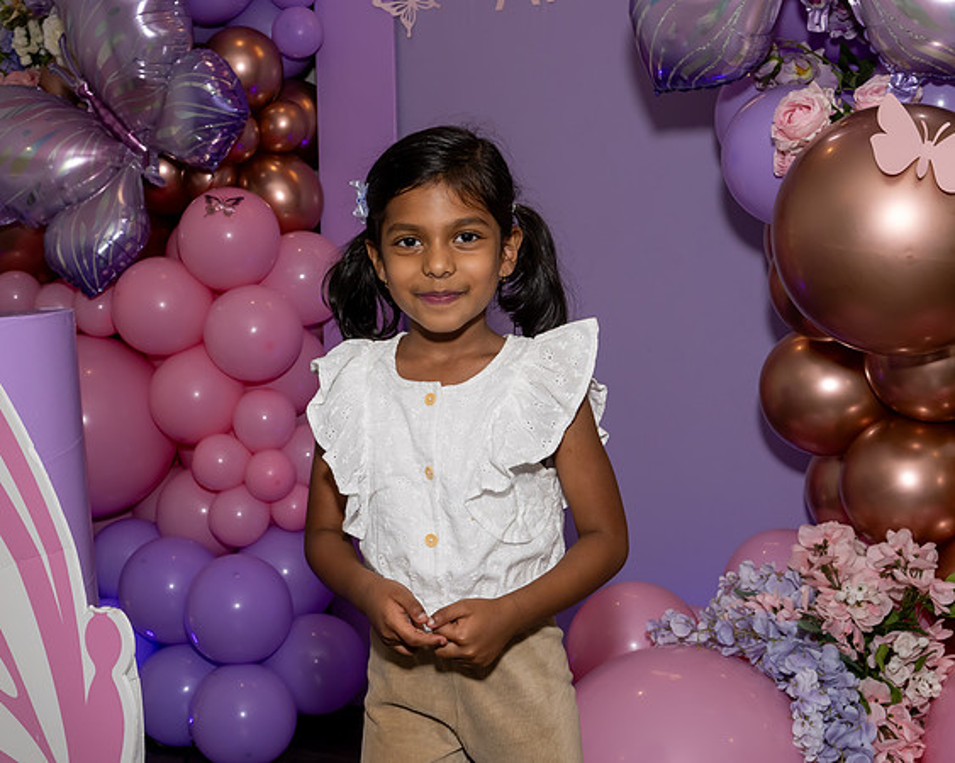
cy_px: 352
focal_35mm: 57
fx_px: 1603
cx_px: 495
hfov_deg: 33.2
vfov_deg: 26.8
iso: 500
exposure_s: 1/250
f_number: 8
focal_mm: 31
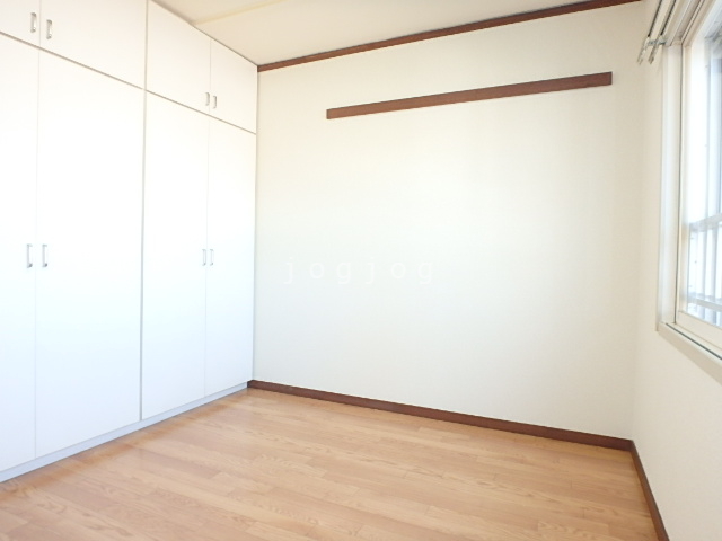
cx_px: 361
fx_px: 438
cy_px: 270
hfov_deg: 79.0
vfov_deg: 63.4
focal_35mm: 21
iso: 200
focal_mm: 3.7
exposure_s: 1/30
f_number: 3.5
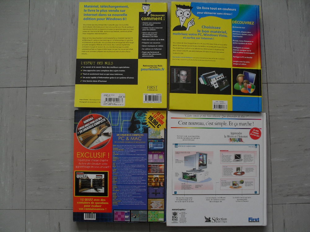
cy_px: 116
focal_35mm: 35
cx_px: 155
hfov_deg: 52.6
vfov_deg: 40.7
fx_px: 313
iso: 100
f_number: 3.2
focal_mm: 6.3
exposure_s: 1/45
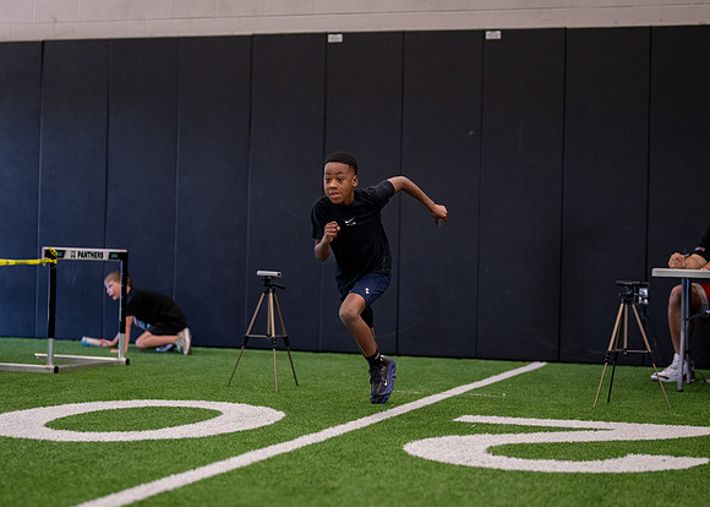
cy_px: 264
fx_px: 1561
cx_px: 323
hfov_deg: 25.6
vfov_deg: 18.4
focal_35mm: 77
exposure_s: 1/1000
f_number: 1.2
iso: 2000
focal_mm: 50
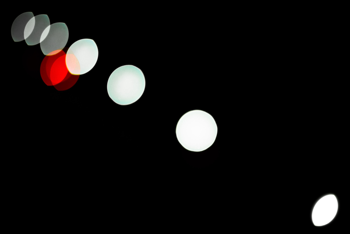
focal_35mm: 50
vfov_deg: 27.0
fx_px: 486
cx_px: 175
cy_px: 117
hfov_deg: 39.6
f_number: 1.6
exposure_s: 1/160
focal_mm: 50
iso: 500
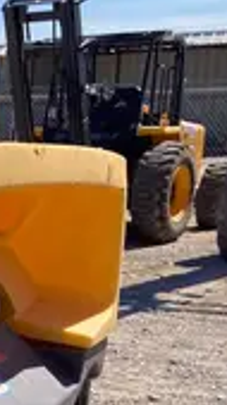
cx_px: -409
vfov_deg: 21.0
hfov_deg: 9.8
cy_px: 394
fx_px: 1065
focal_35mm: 99
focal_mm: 3.99
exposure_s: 1/1799
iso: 20
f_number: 1.8
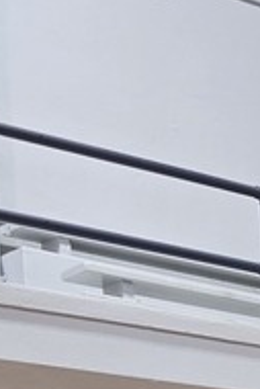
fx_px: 1395
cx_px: 952
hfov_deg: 7.9
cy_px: 780
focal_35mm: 129
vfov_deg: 13.6
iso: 500
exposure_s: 1/120
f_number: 1.7
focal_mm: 6.3
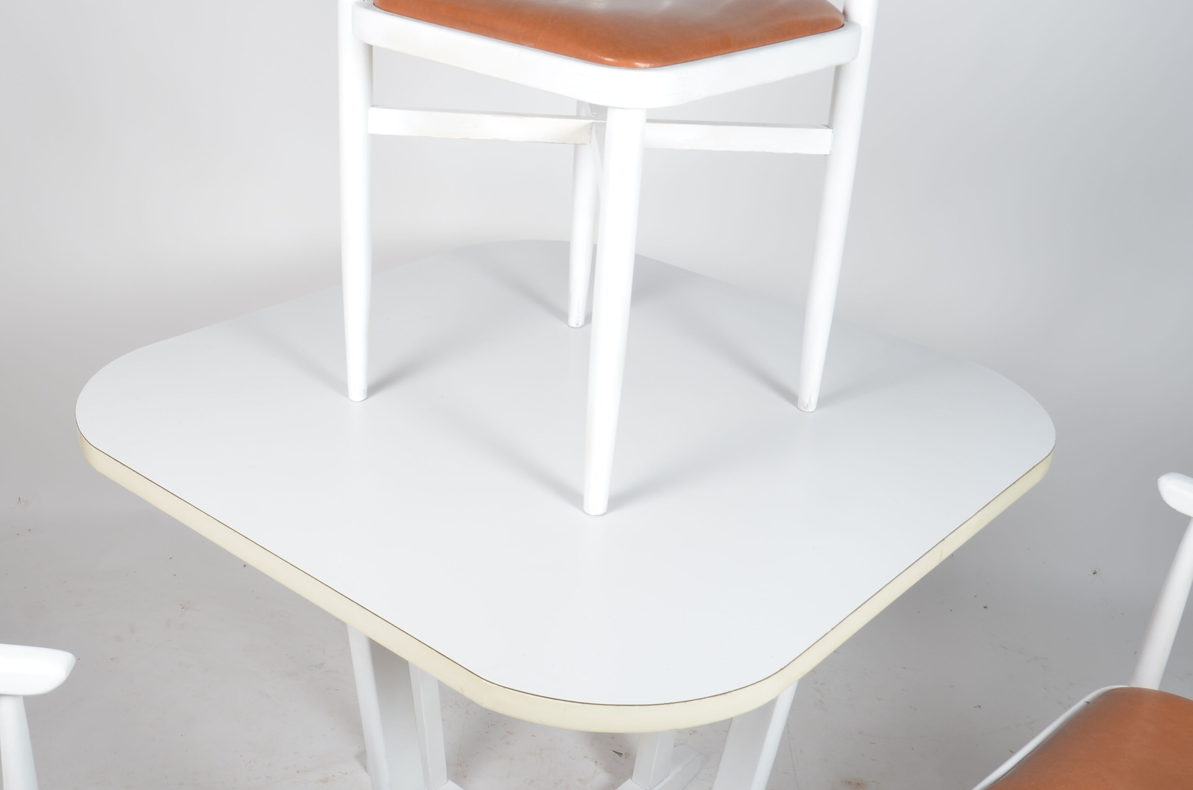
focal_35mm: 42
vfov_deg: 31.7
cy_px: 372
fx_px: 1389
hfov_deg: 46.4
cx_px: 539
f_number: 11
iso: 100
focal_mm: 24
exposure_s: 1/160
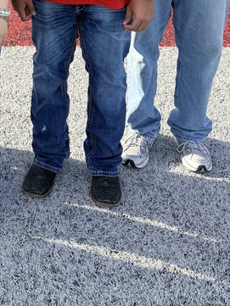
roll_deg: +0.2
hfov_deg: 20.4
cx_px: -35
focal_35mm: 68
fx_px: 602
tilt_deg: -14.2
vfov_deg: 25.6
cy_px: -61
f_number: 1.78
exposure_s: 1/1901
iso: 100
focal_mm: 6.76
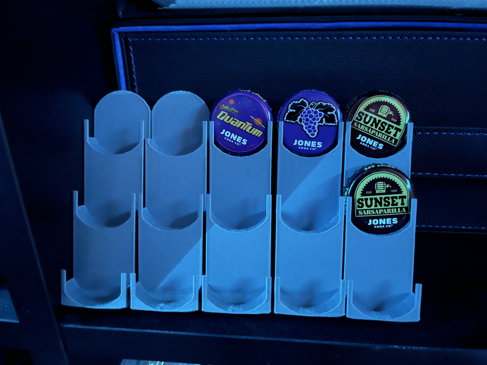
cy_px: 182
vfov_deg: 53.1
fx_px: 366
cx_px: 244
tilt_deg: -25.3
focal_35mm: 26
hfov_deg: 67.3
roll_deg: +1.0
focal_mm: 5.1
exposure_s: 1/2
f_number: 1.6
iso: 1250
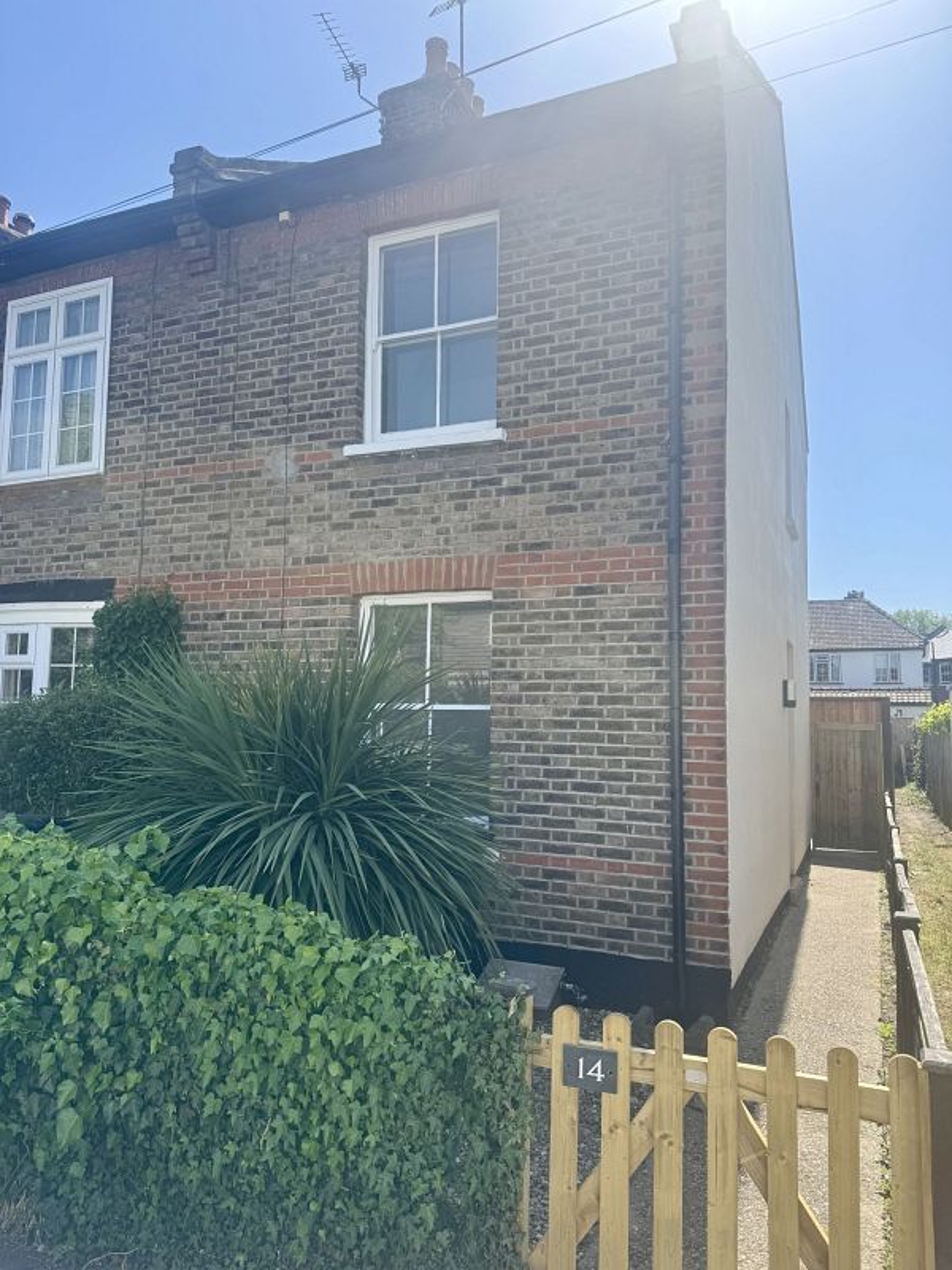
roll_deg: -0.8
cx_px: 476
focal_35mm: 24
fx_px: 880
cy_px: 635
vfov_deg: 71.6
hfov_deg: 56.8
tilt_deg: +6.7
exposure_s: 1/2604
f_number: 1.78
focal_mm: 6.76
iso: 80
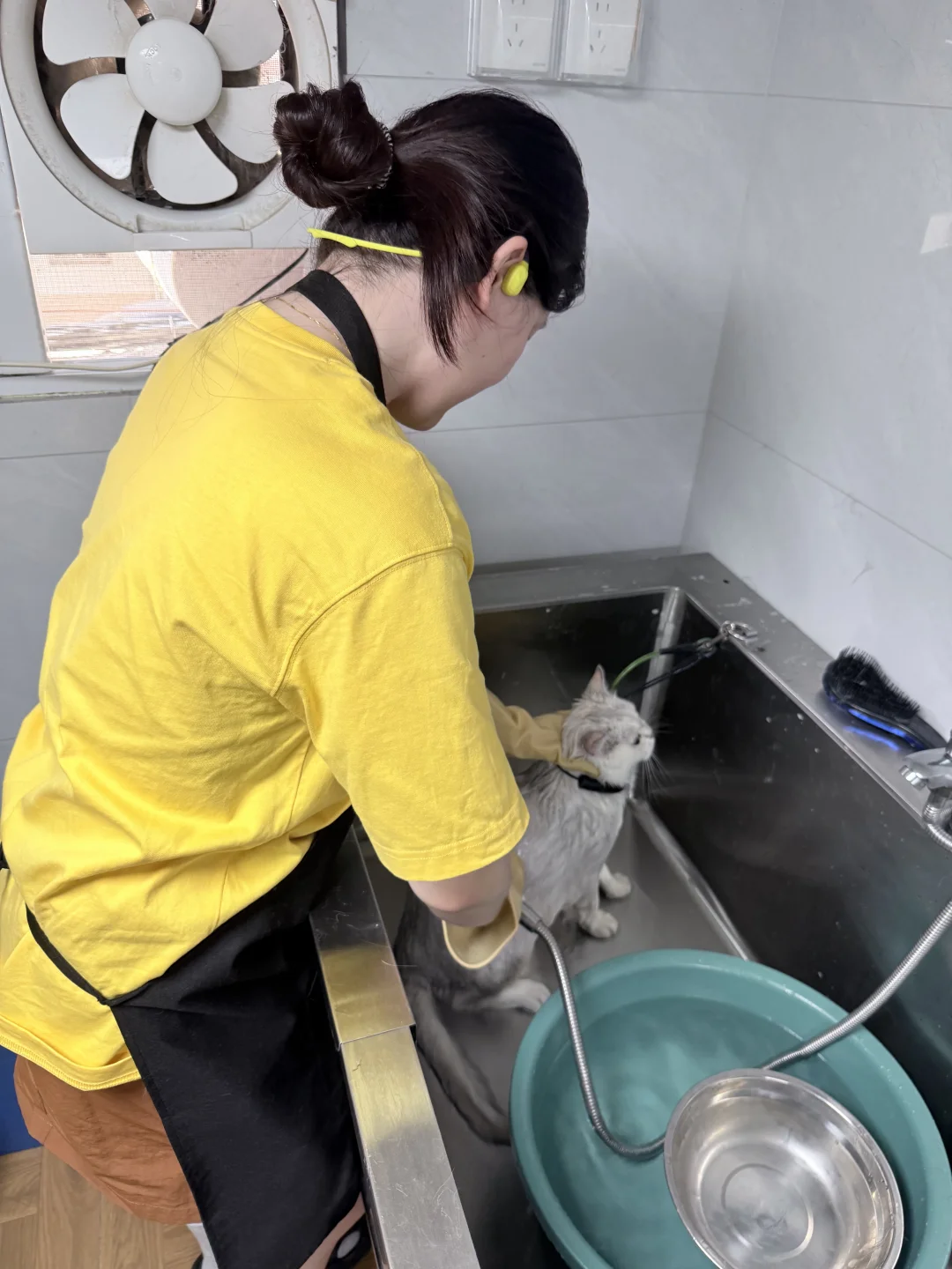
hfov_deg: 56.8
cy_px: 634
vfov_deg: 71.6
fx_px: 880
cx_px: 476
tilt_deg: -32.3
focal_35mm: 24
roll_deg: -3.1
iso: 125
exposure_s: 1/100
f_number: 1.78
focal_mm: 6.76
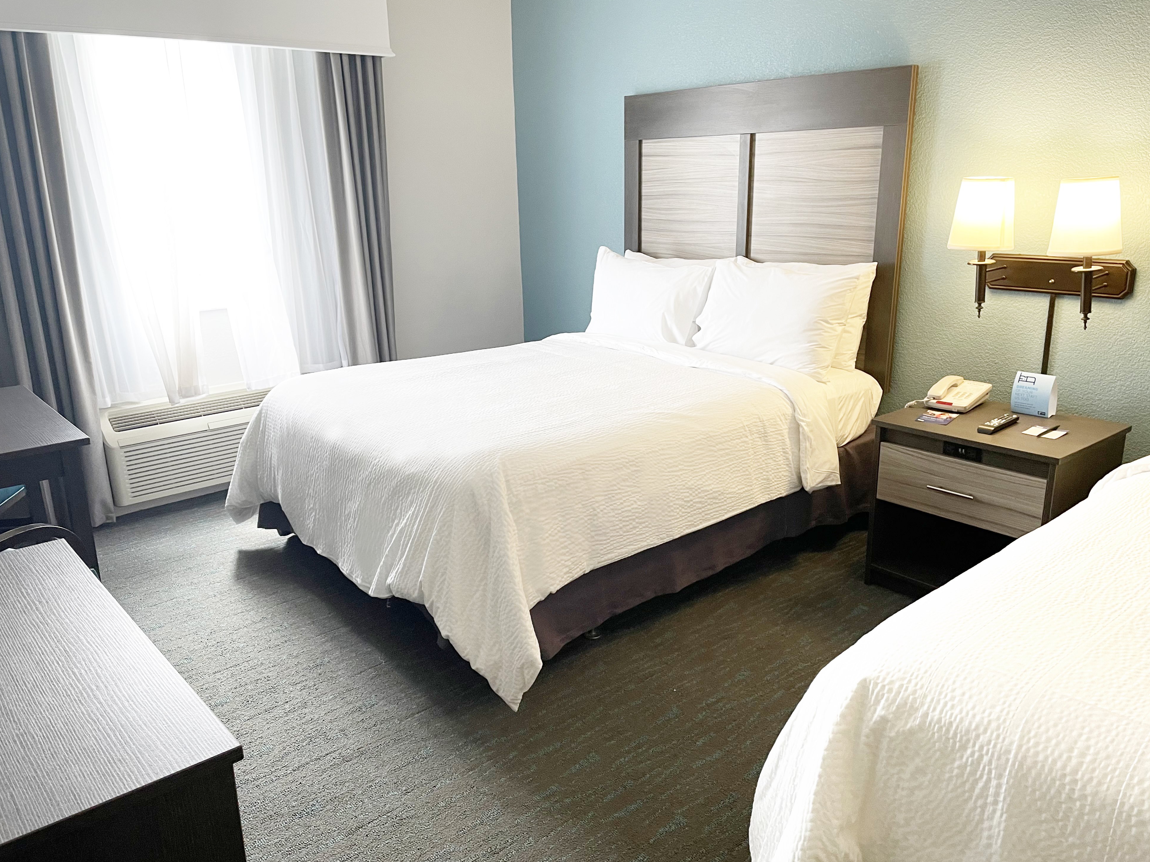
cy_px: 444
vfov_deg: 51.3
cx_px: 576
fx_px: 897
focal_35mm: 27
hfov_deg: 65.3
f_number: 1.6
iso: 100
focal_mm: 4.2
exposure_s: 1/60
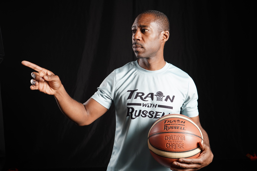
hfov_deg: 55.8
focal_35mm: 34
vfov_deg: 38.9
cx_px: 128
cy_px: 86
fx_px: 243
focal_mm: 34
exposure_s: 1/40
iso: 200
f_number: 4
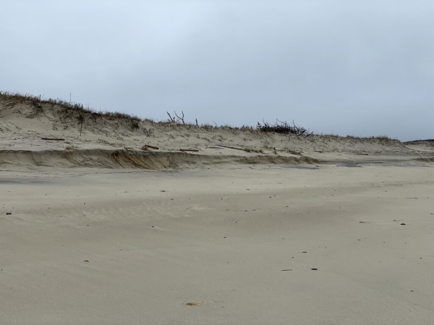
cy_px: 162
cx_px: 217
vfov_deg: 28.0
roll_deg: +1.1
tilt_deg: +0.0
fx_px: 652
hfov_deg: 36.8
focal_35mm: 52
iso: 25
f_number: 2
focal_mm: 6
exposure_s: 1/1546
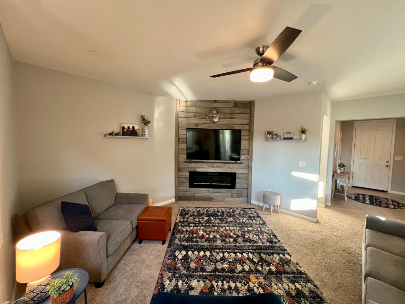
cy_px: 152
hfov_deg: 106.2
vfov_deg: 89.9
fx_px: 152
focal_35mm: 13
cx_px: 202
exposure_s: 1/60
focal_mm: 1.57
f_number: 1.8
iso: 250
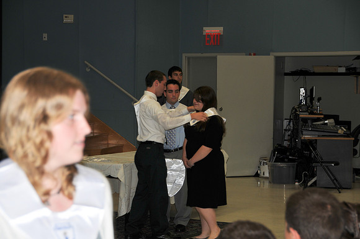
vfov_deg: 14.7
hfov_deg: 21.9
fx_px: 929
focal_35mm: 93
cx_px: 180
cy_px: 120
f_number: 4.8
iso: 200
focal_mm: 62
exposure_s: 1/60
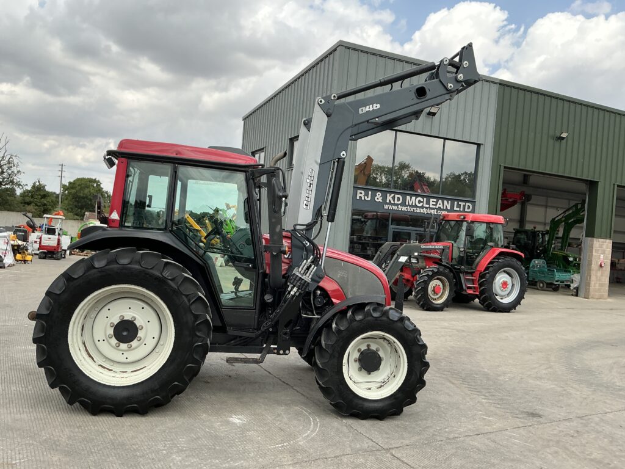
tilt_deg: +1.4
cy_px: 234
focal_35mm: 28
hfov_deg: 63.4
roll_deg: -4.3
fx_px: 506
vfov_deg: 49.7
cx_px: 312
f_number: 1.8
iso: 25
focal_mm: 3
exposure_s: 1/1279
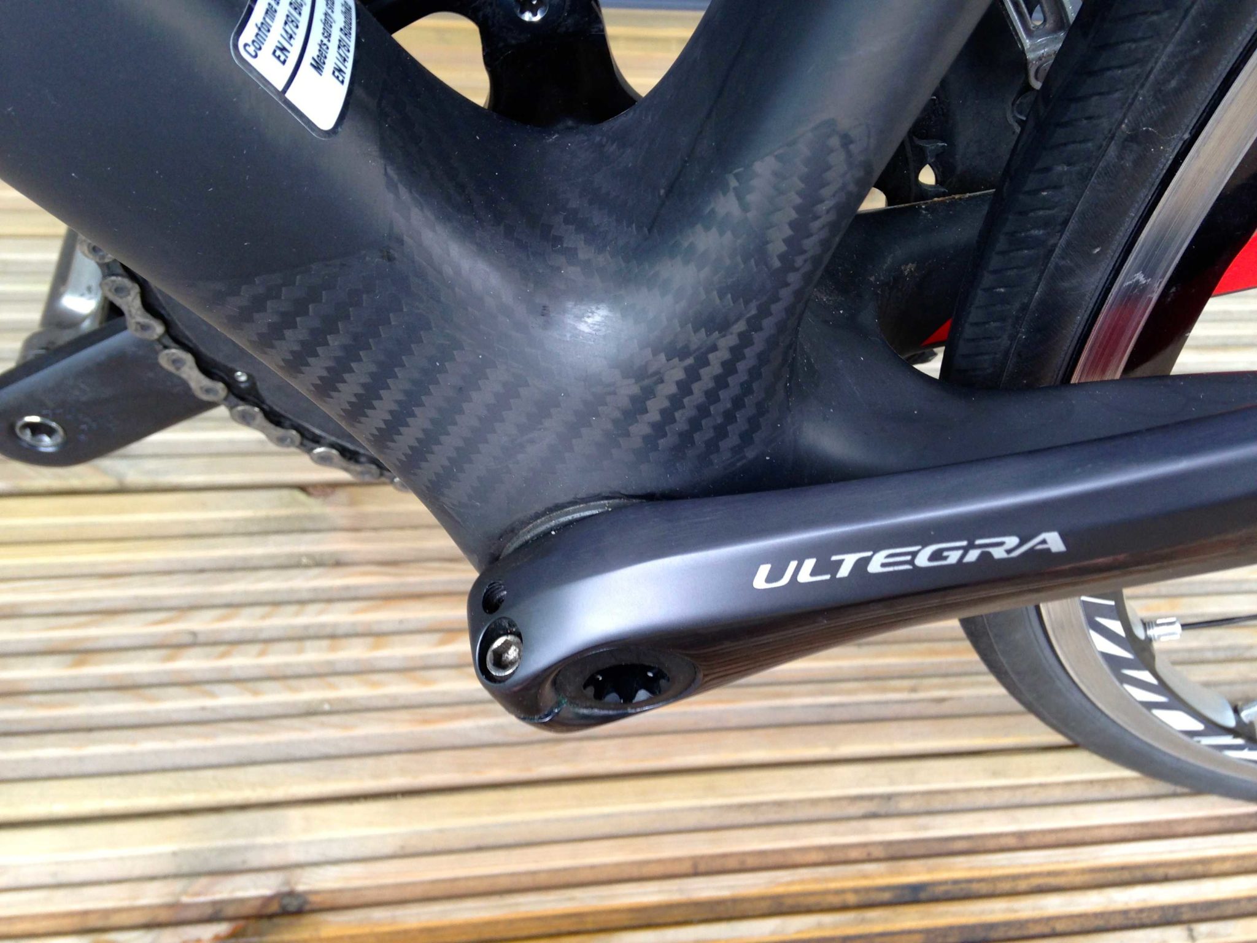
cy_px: 472
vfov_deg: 42.9
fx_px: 1198
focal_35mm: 33
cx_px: 628
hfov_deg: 55.4
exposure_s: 1/40
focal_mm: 4.13
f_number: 2.4
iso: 64
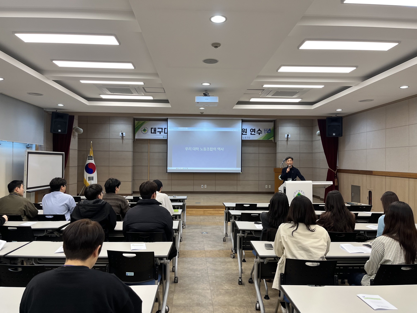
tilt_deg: +0.3
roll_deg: -0.2
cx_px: 208
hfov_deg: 67.3
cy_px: 156
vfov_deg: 53.1
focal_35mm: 26
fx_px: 313
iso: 100
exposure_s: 1/120
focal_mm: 5.1
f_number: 1.6
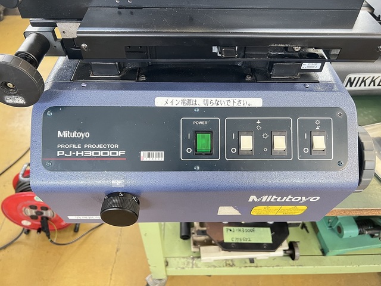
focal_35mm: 26
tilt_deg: -47.9
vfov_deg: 53.1
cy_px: 143
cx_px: 190
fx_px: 286
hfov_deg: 67.3
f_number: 1.5
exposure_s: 1/50
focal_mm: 5.7
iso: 320
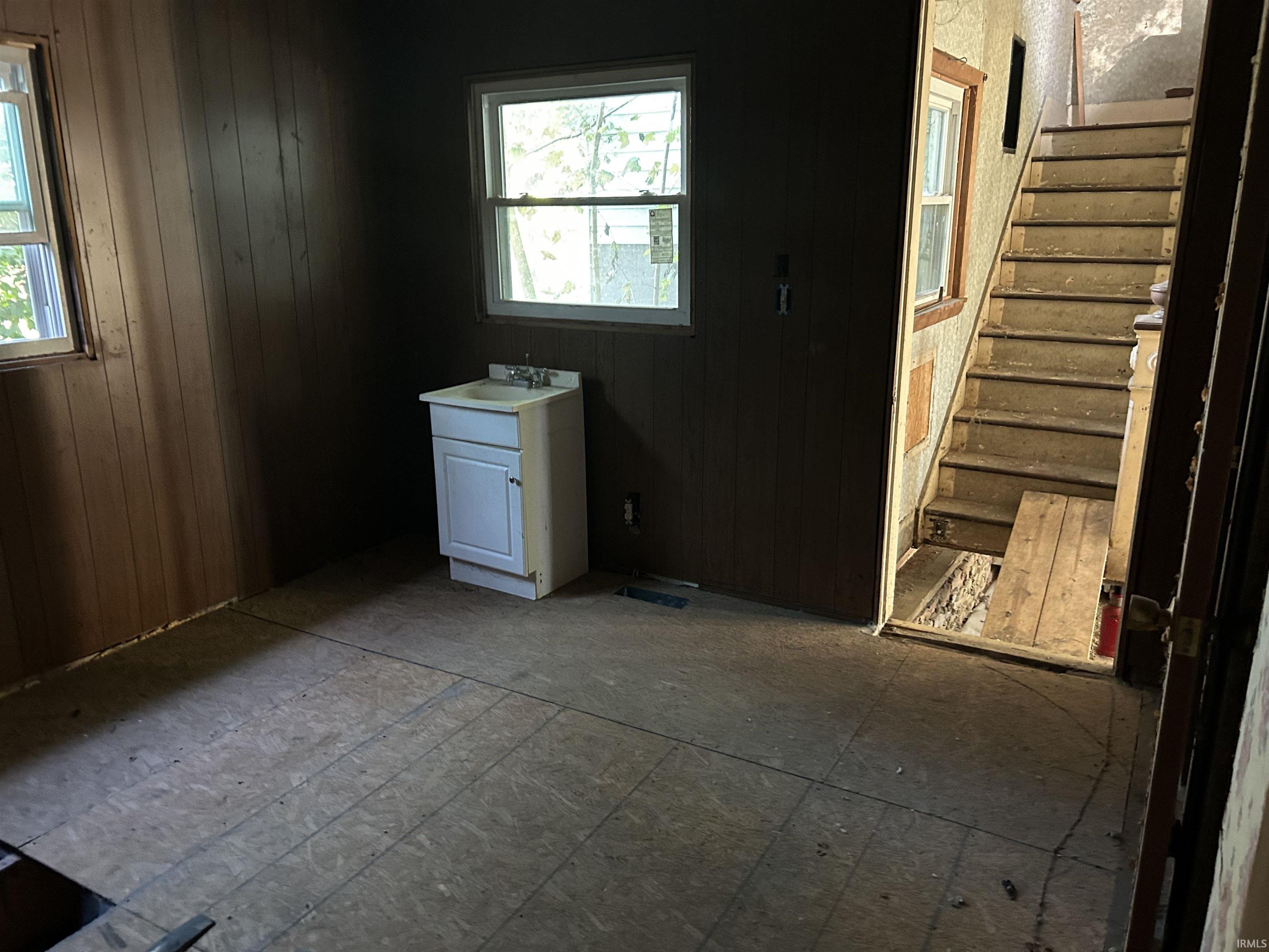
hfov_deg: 67.3
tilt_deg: -14.9
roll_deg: +1.3
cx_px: 634
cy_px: 476
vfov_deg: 53.1
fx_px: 953
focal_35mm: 26
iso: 640
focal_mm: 5.7
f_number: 1.5
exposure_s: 1/34
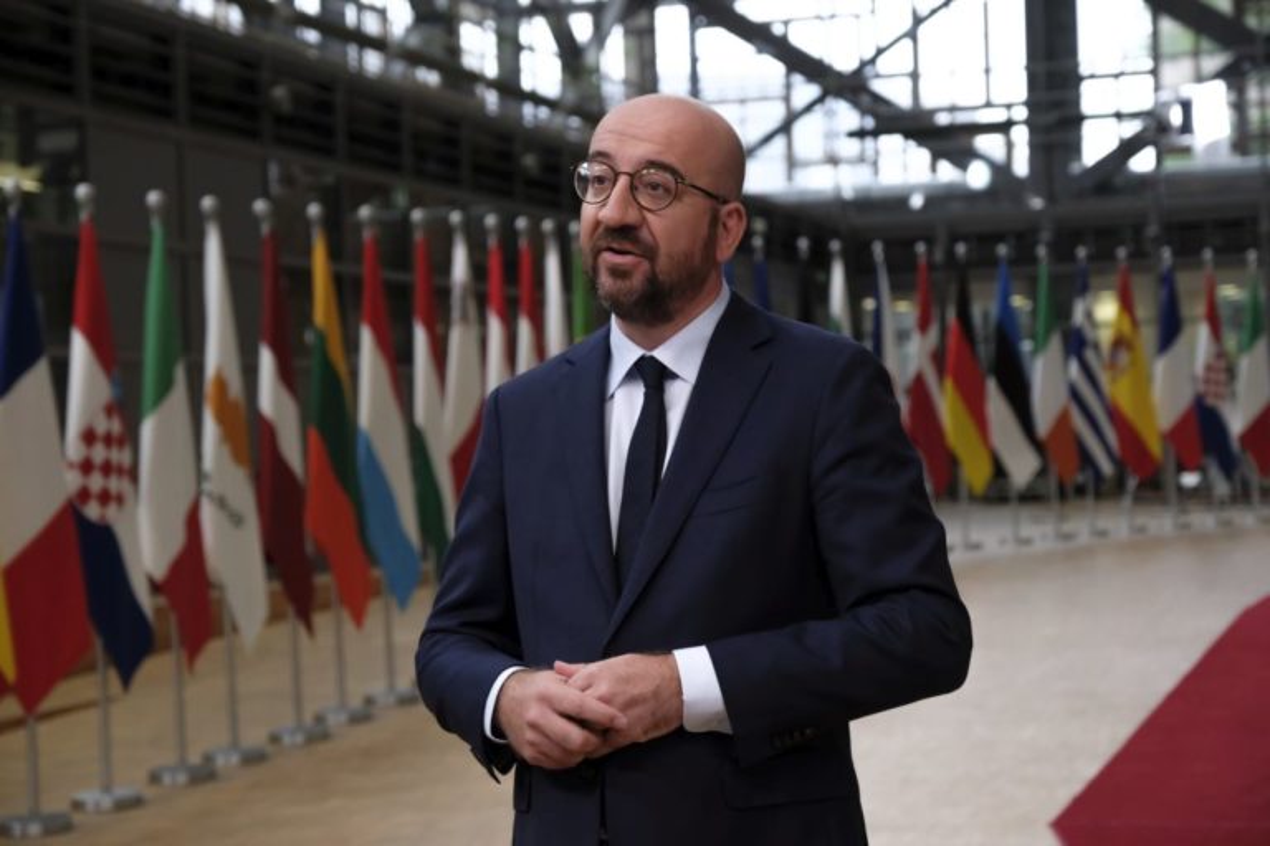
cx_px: 635
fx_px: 2822
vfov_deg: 17.1
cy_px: 423
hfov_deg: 25.4
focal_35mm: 80
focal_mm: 53.3
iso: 3200
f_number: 4.5
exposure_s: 1/500
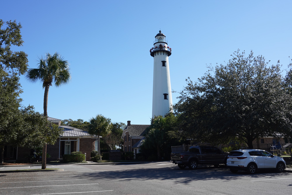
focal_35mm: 36
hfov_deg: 53.1
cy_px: 98
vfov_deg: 36.9
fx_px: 292
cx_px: 146
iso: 100
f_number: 13
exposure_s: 1/100
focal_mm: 36
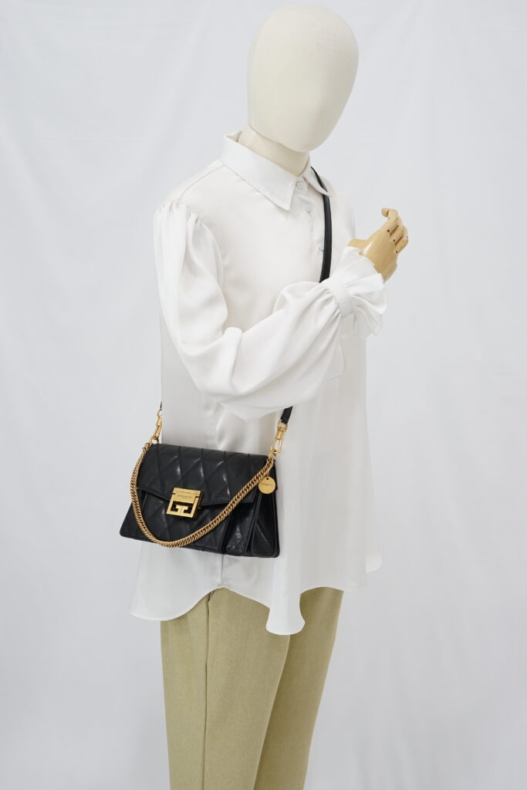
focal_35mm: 50
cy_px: 395
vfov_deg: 39.6
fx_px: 1097
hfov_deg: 27.0
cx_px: 264
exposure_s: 1/10
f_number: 6.3
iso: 640
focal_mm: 50
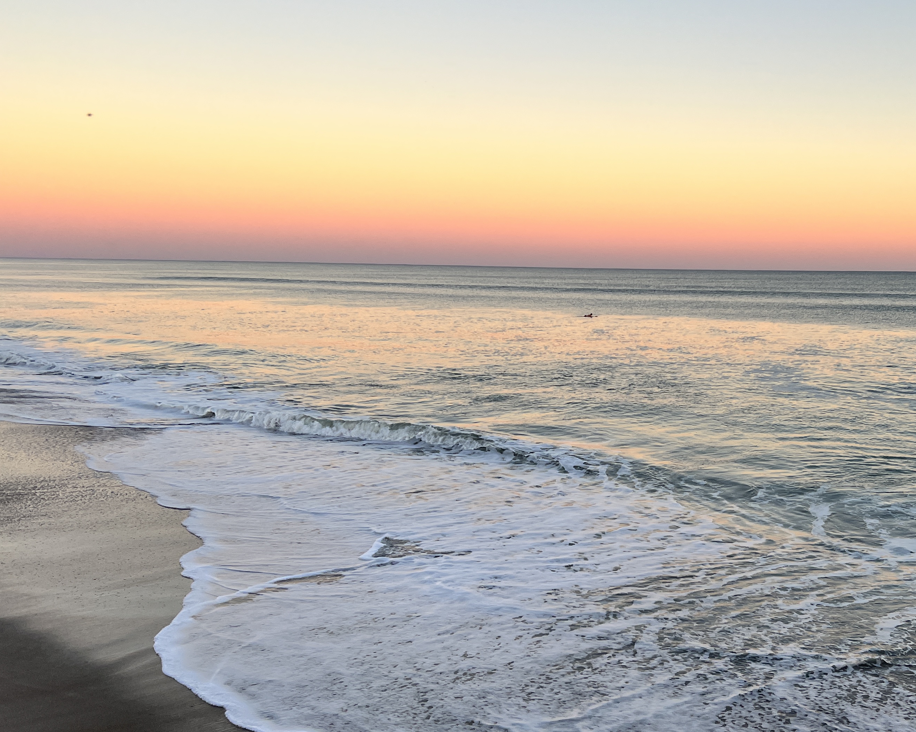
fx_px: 1057
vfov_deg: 38.2
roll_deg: -0.6
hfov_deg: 45.8
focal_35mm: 39
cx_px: 645
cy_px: 410
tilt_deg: -8.3
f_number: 1.5
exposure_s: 1/439
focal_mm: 5.7
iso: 50
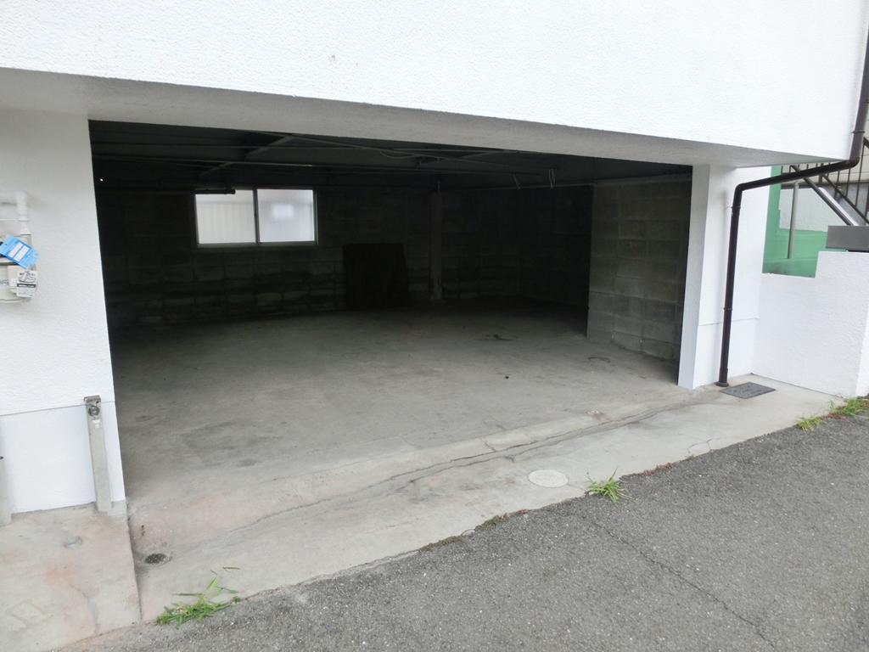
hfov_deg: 71.6
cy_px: 326
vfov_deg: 56.8
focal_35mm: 24
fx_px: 602
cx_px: 434
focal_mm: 4.24
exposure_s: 1/320
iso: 80
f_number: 3
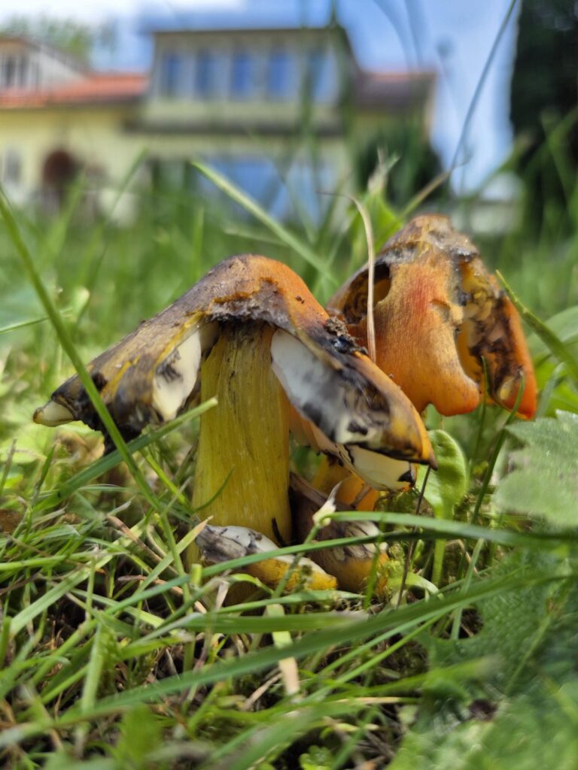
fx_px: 512
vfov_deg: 73.9
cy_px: 385
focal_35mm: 23
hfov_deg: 58.9
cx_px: 289
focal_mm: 5.4
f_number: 1.8
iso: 25
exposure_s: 1/610
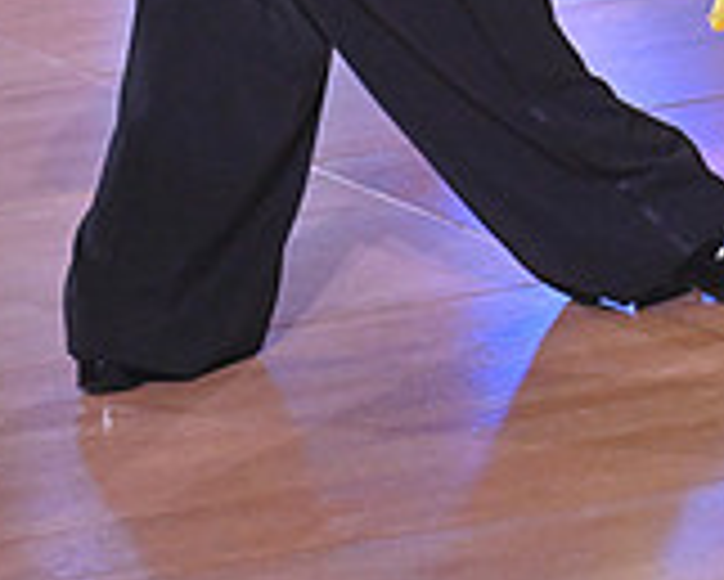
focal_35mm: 237
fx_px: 5081
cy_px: -481
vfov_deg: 6.4
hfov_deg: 8.1
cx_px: 695
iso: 4000
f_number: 7.1
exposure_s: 1/400
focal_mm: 70
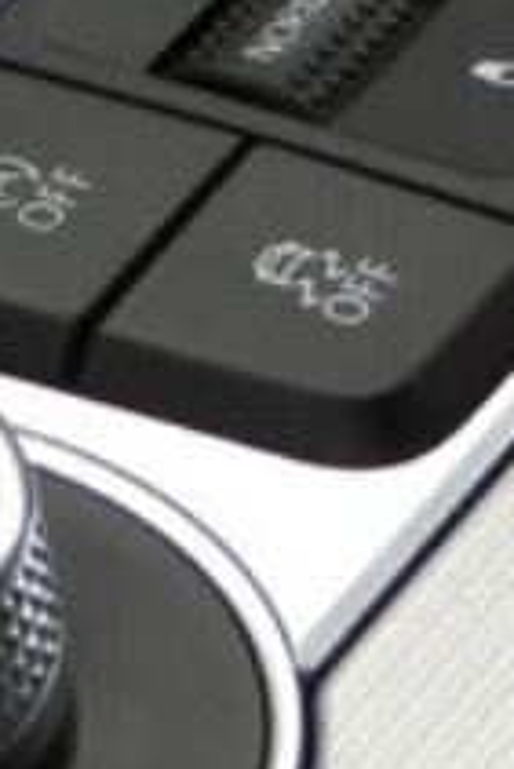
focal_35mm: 830
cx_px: -1174
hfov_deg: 1.6
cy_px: -703
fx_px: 17745
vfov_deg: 2.5
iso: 100
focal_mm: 18.9
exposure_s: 1/320
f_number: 4
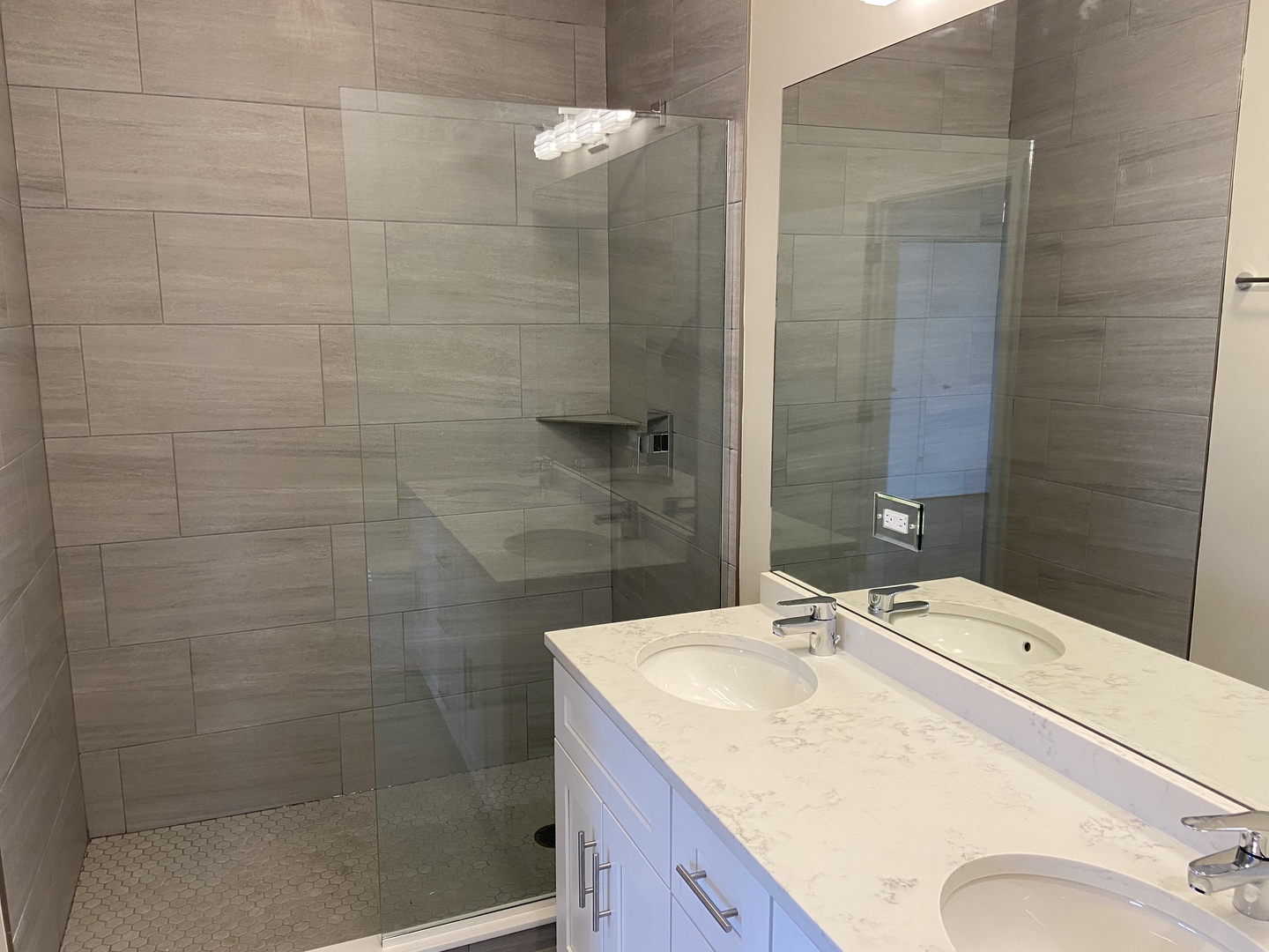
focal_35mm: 26
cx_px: 634
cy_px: 476
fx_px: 953
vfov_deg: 53.1
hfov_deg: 67.3
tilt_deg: -10.1
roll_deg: -0.1
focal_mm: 4.25
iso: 100
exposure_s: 1/60
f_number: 1.8
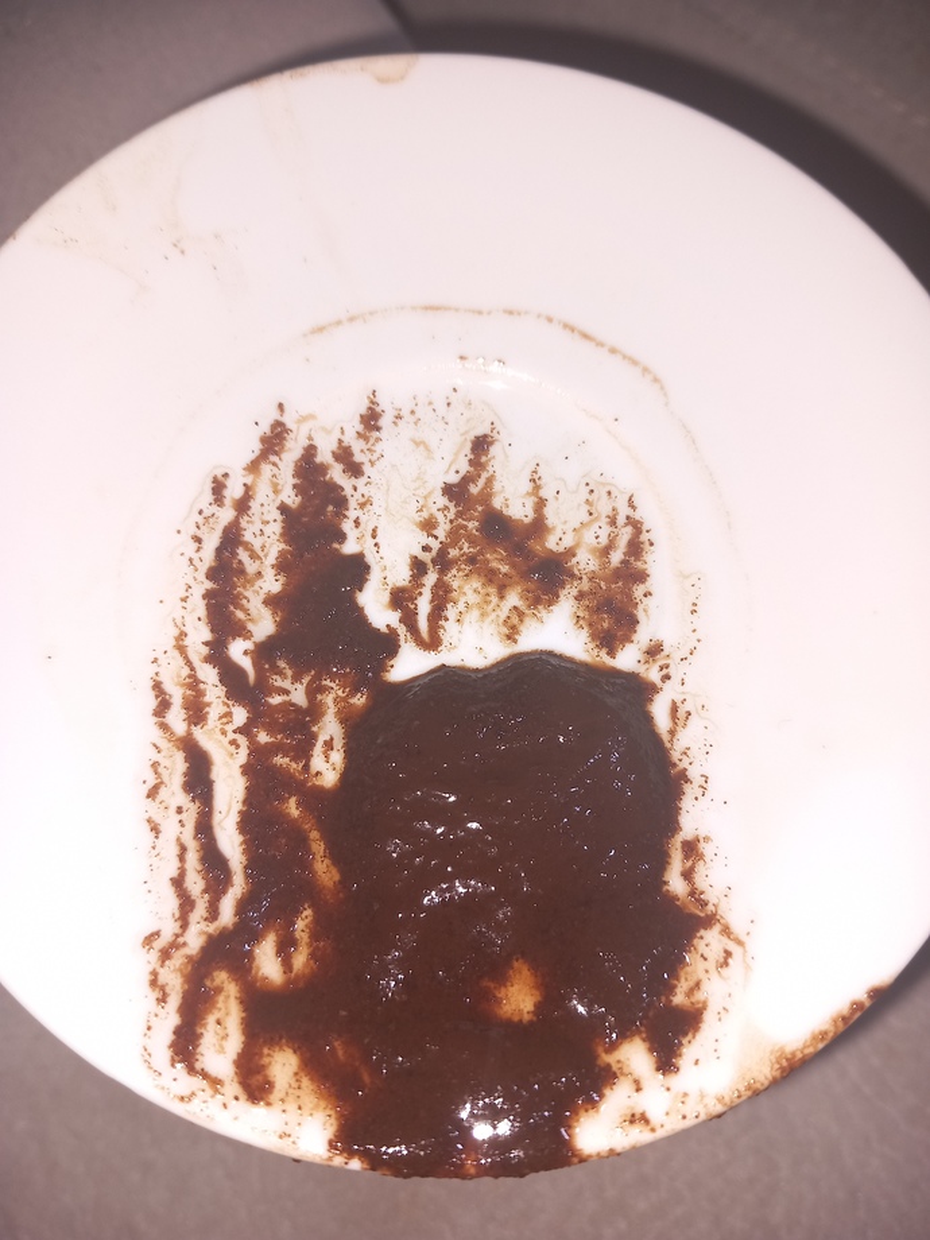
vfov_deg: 65.3
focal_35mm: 27
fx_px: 967
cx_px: 465
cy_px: 620
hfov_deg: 51.4
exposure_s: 1/50
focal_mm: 4
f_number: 1.8
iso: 25
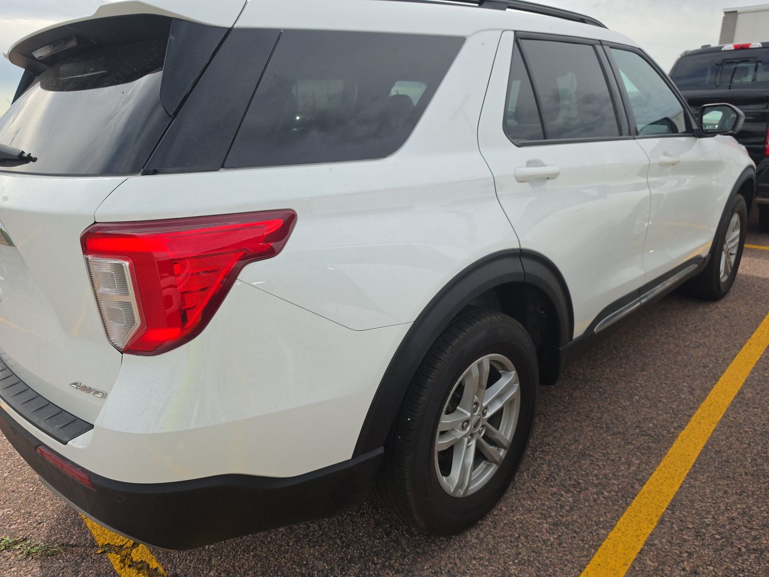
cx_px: 384
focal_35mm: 23
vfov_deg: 58.9
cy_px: 288
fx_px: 511
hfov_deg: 73.9
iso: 63
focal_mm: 6.5
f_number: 1.4
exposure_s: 1/3299
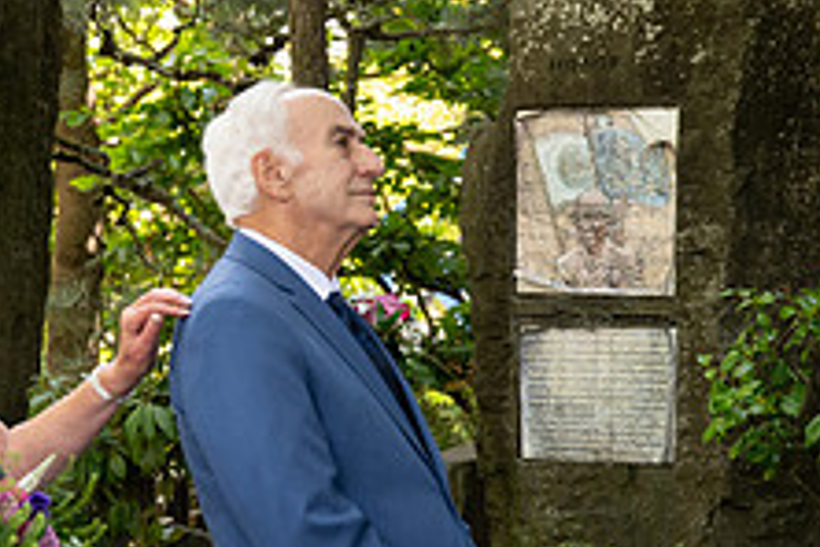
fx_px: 3325
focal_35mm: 146
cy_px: 176
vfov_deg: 9.4
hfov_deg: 13.9
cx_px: 103
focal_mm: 56
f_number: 4
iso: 1000
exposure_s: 1/400
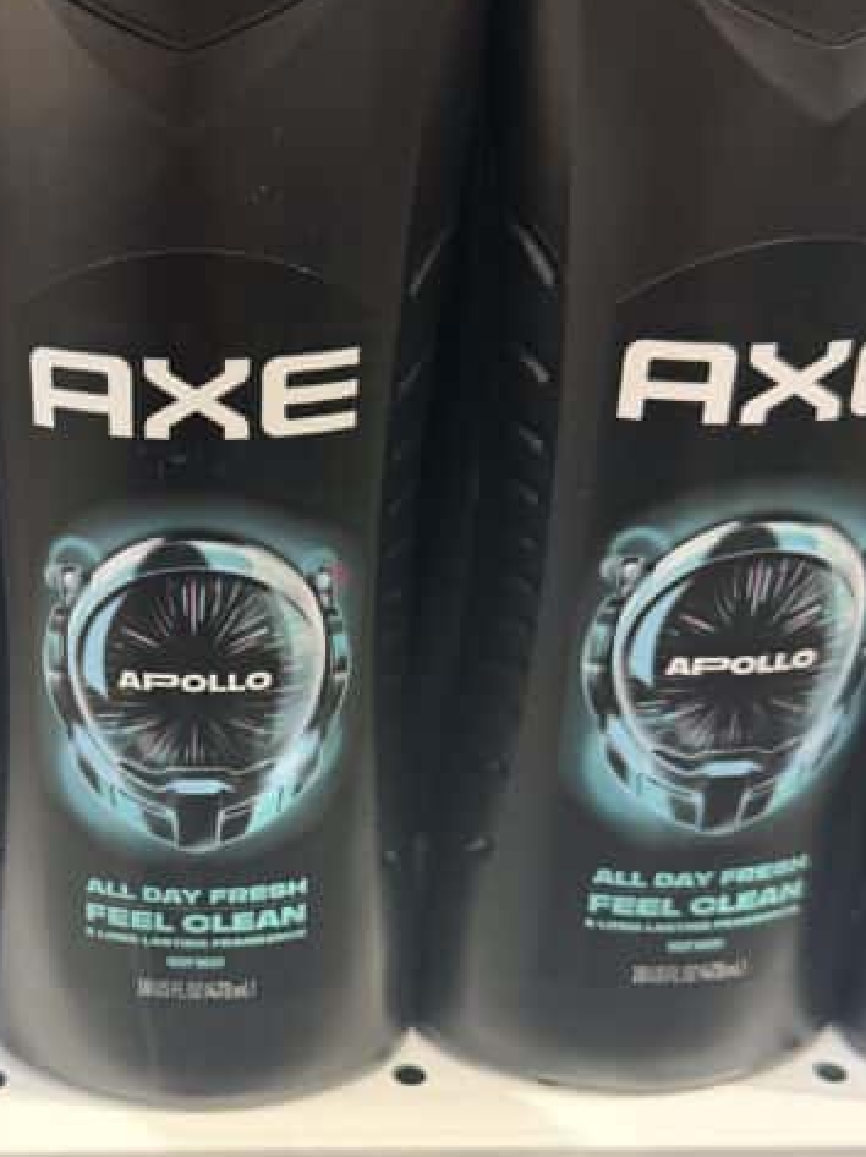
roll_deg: -0.6
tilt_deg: -32.4
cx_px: 205
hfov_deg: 27.6
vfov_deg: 36.7
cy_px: 714
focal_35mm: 52
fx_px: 1737
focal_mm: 6.76
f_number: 1.78
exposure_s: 1/64
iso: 125
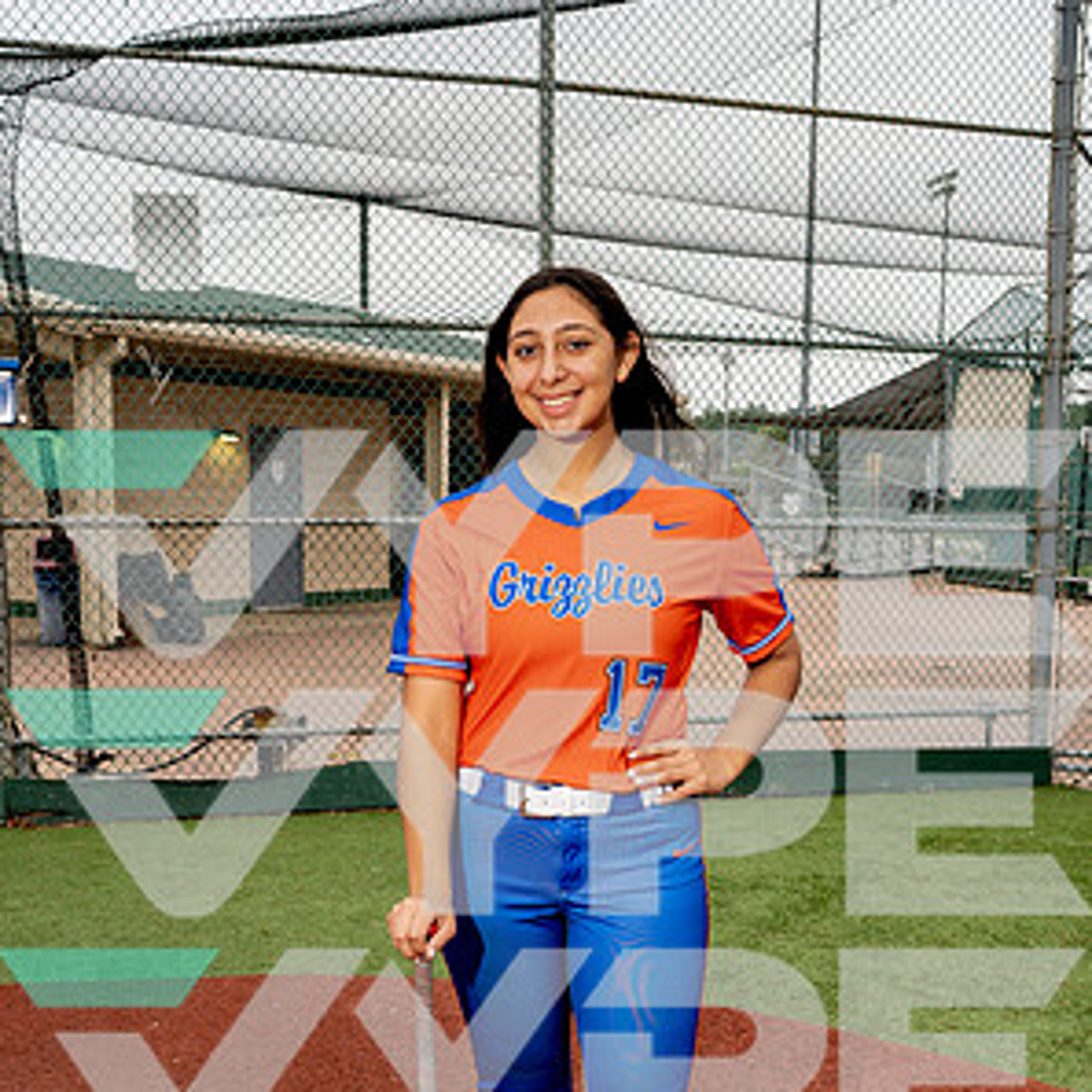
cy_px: 805
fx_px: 1606
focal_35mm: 45
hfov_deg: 37.6
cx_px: 548
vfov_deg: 36.8
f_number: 8
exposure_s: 1/250
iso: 125
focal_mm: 35
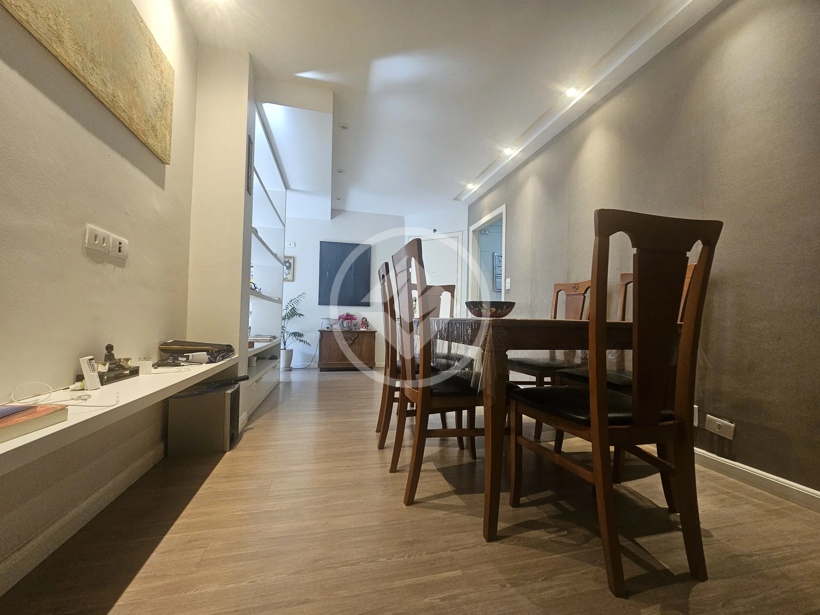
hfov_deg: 106.2
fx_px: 308
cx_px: 410
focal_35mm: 13
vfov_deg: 89.9
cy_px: 308
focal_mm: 2.2
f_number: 2.2
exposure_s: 1/60
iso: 320
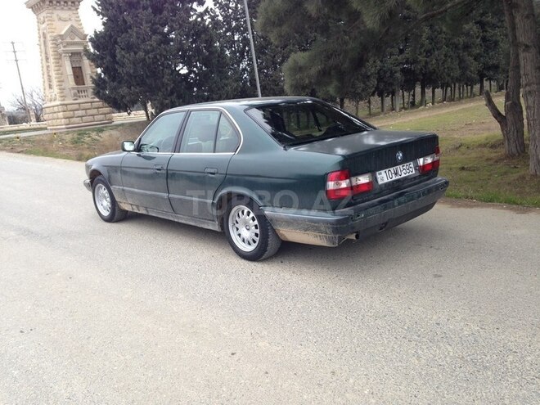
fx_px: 515
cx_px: 270
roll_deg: +7.0
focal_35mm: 33
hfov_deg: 55.4
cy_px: 202
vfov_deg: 42.9
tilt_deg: -13.3
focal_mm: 4.12
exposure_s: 1/120
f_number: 2.4
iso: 64
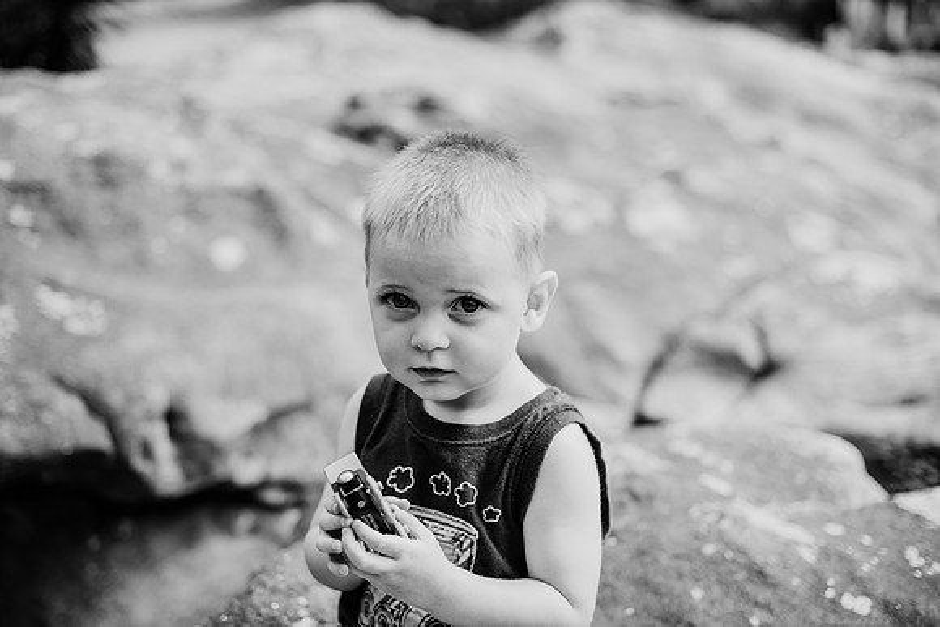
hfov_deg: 39.6
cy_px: 314
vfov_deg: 27.0
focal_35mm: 50
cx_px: 470
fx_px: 1306
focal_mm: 50
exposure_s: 1/1250
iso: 200
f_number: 2.2
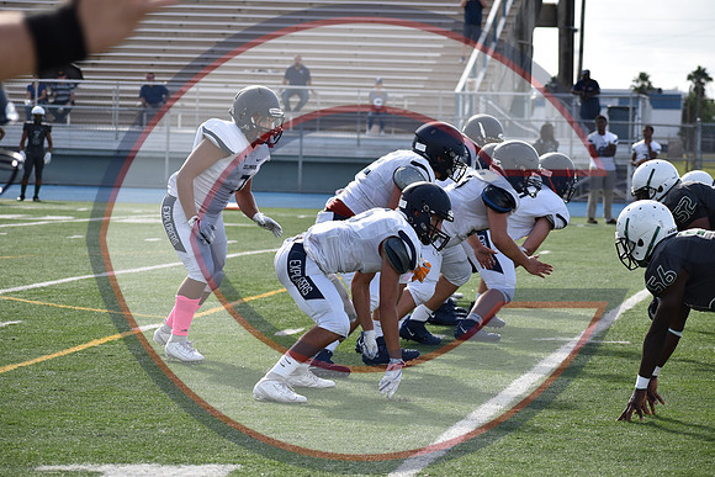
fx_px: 3129
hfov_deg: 13.0
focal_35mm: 158
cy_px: 238
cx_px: 358
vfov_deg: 8.7
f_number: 5.6
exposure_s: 1/1250
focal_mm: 105
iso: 400
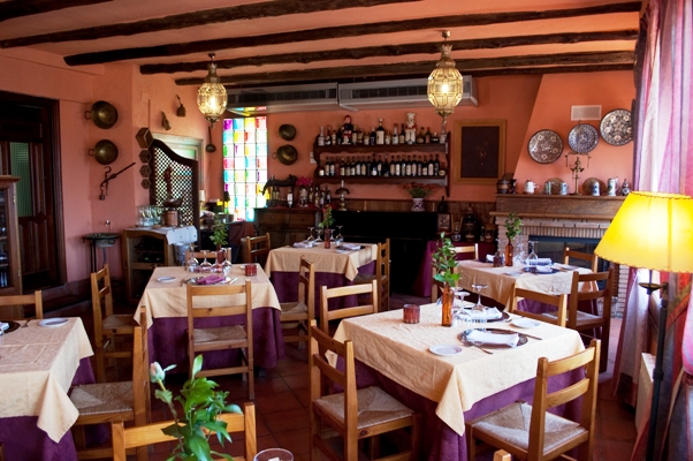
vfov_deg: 47.8
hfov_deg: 67.4
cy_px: 230
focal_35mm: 27
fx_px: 519
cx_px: 346
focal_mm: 18
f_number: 5.6
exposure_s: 1/25
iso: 200
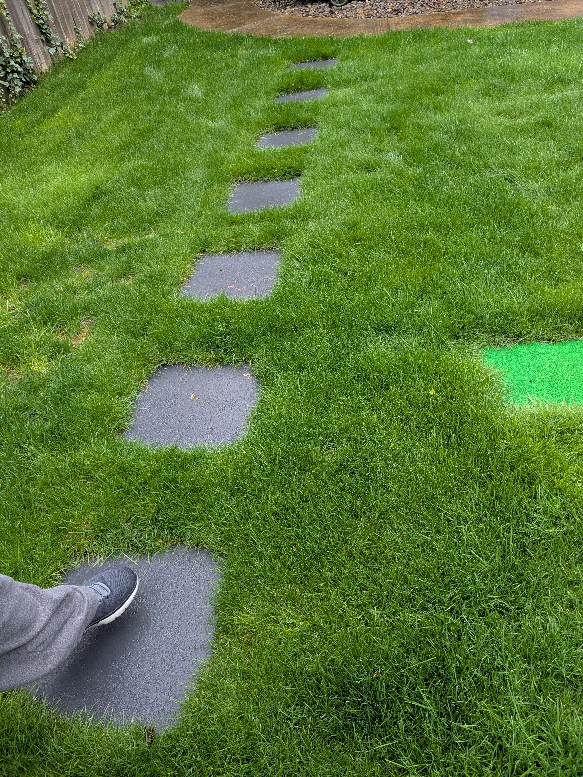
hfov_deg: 51.4
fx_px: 606
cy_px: 388
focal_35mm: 27
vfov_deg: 65.3
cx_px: 292
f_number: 1.73
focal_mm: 4.38
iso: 53
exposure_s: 1/251
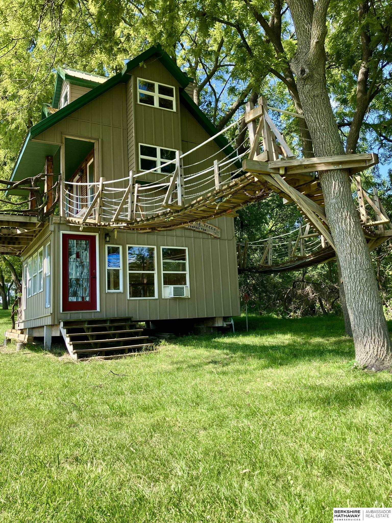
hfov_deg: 49.7
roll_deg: +3.7
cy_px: 262
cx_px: 196
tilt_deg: +8.6
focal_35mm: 28
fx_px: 423
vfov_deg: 63.4
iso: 32
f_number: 1.8
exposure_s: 1/453
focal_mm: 3.99
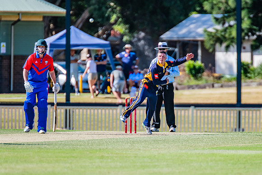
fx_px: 5249
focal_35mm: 721
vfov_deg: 1.9
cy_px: 100
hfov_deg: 2.9
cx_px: 155
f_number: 6.3
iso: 640
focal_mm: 600
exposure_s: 1/2000
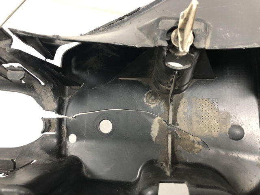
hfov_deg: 63.4
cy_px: 98
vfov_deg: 49.7
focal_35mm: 28
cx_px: 130
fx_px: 210
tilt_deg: -52.8
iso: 80
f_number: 1.8
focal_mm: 4
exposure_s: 1/17
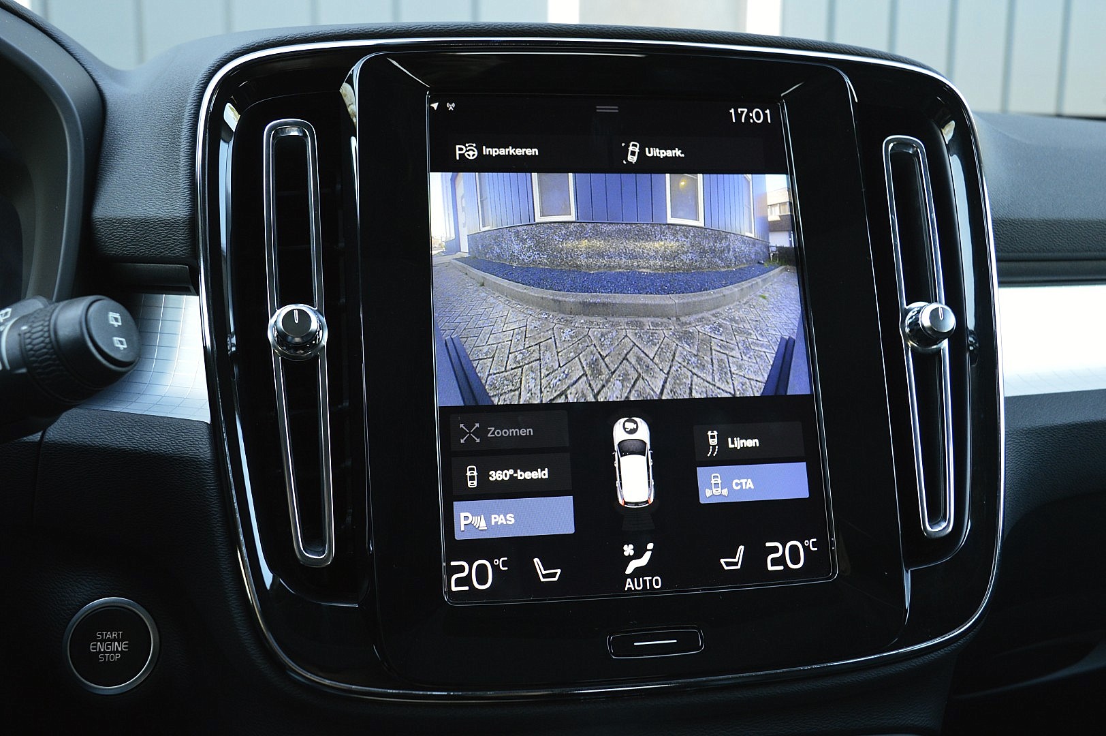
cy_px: 368
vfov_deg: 39.9
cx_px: 553
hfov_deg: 57.3
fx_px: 1013
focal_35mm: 33
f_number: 5.6
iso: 800
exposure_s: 1/60
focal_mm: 22
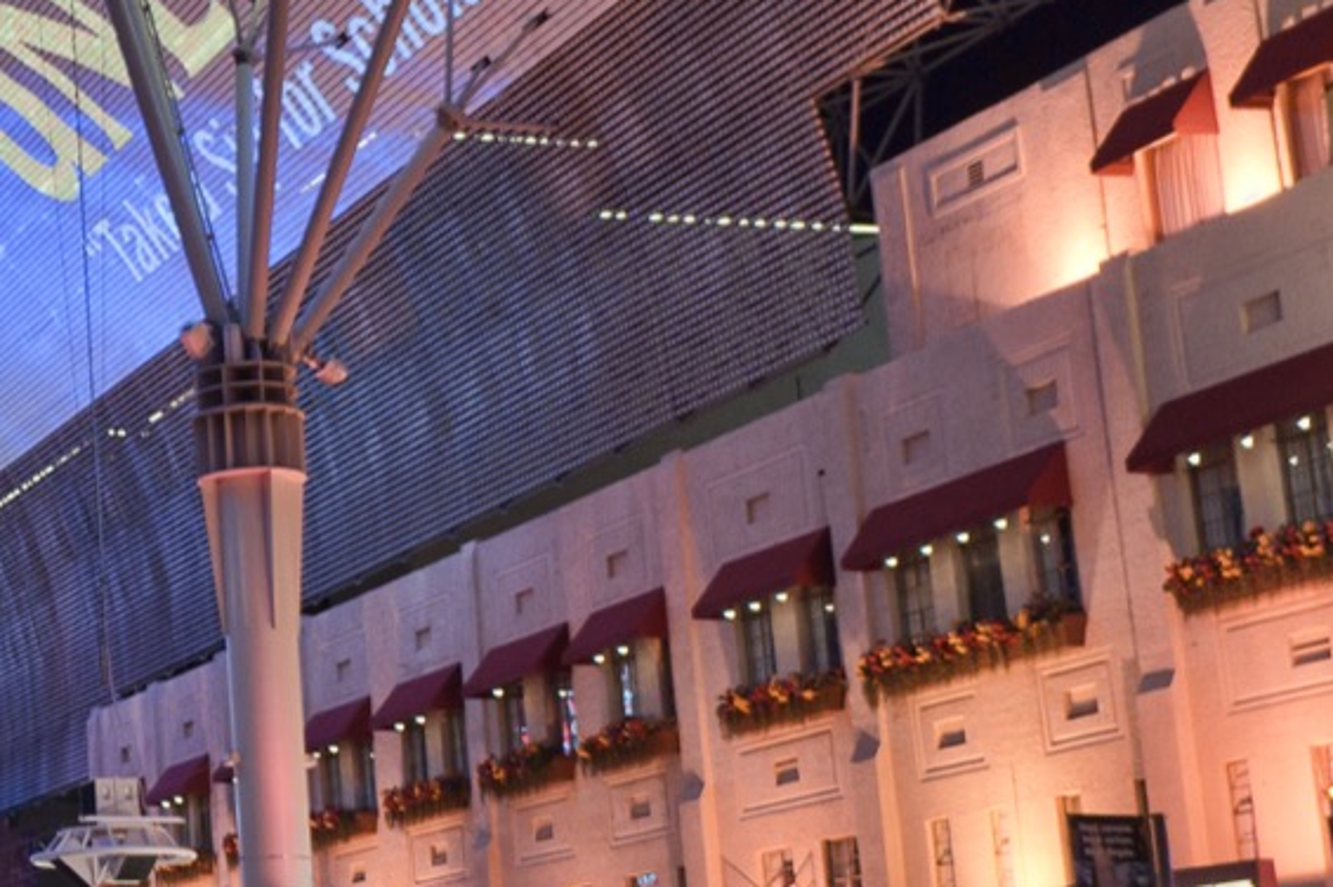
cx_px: -396
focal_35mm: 85
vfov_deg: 16.0
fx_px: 3145
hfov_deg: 21.6
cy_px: 394
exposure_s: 1/30
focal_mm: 20
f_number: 3.5
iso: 200
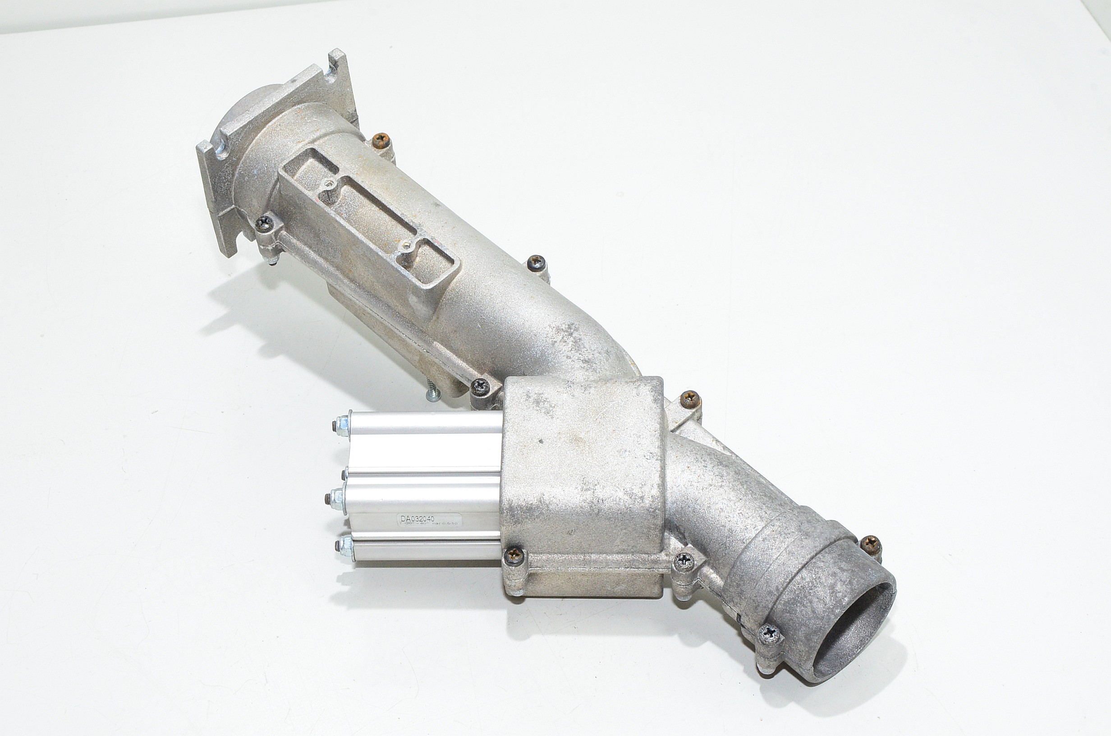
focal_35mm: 78
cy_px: 368
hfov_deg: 26.0
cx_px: 556
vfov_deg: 17.4
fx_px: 2402
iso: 1600
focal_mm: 52
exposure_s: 1/50
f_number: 16
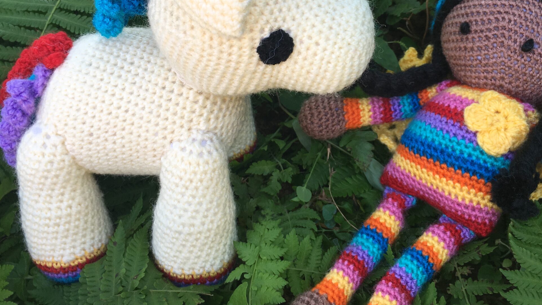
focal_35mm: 42
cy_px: 67
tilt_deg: -40.3
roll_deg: +4.1
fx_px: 604
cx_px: 315
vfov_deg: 27.8
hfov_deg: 48.2
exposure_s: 1/100
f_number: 2.2
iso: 25
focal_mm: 4.15
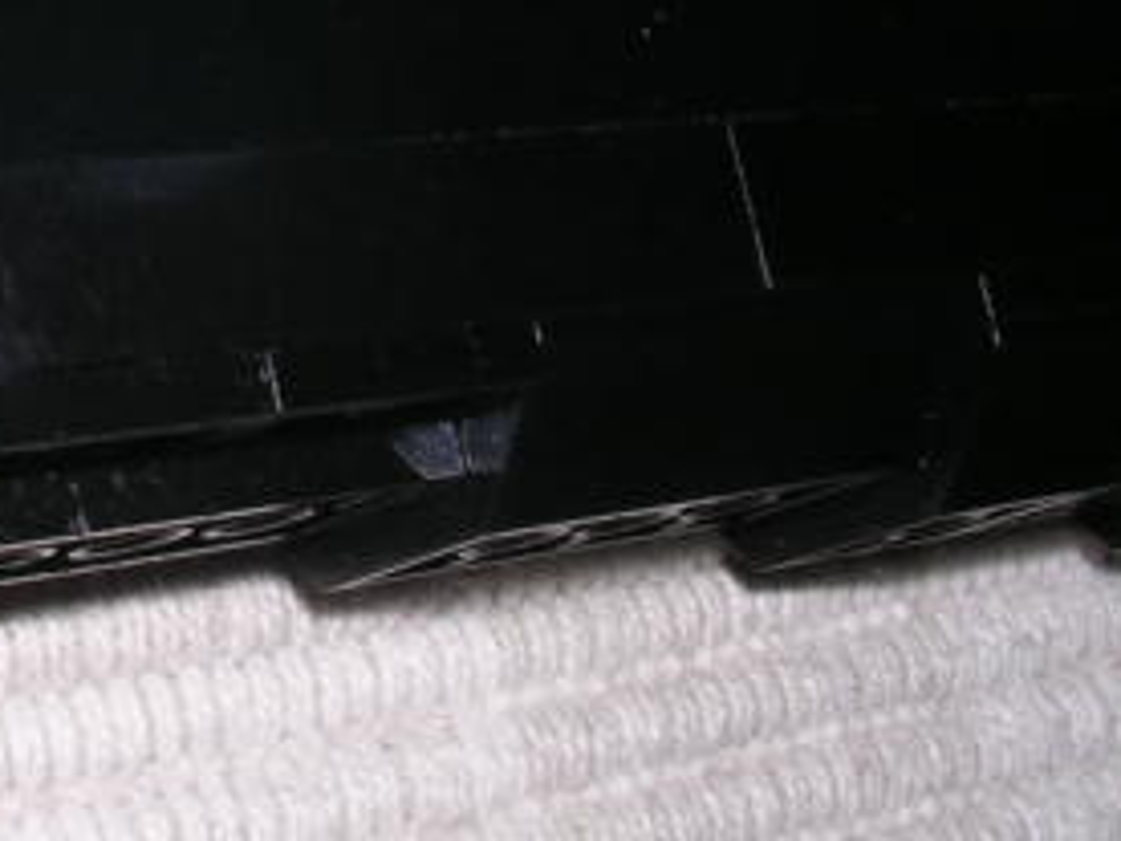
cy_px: 126
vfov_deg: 16.6
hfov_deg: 21.8
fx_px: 2850
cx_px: 134
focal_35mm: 88
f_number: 5.6
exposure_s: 1/60.1
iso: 100
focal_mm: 5.8
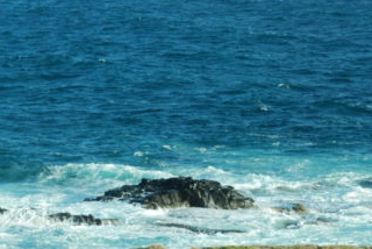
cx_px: 135
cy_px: 172
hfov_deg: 12.5
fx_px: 1696
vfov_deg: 8.4
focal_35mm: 164
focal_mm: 70
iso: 800
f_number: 7.1
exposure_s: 1/250
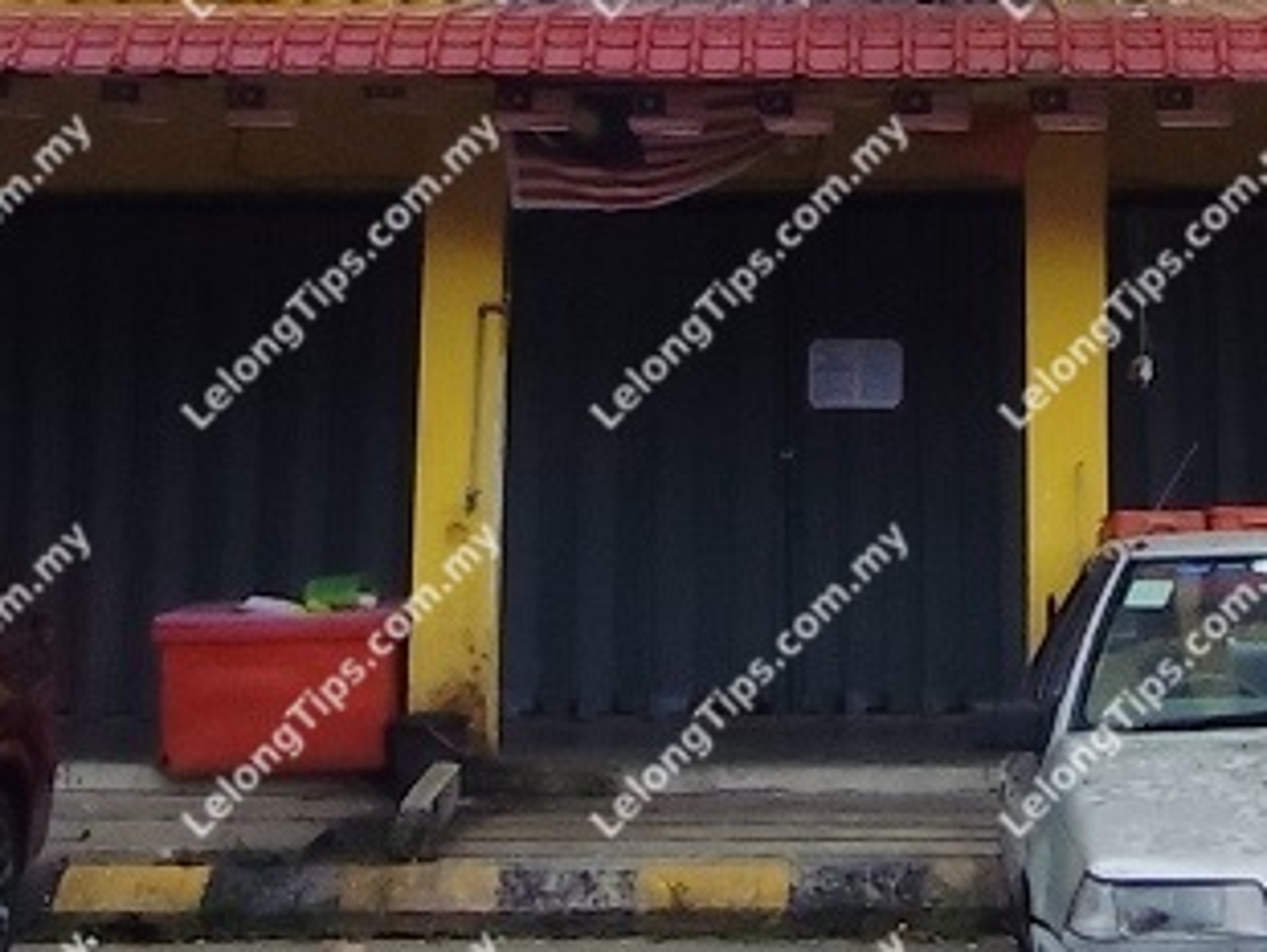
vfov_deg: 17.1
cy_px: -478
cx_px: 1181
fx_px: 2857
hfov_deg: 24.2
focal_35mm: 78
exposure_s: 1/640
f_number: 2.2
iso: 50
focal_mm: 1.65
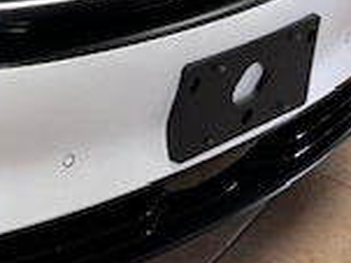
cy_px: -100
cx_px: -170
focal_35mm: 102
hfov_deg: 17.4
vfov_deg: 13.8
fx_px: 1033
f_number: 1.78
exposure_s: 1/82
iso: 80
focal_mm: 6.86
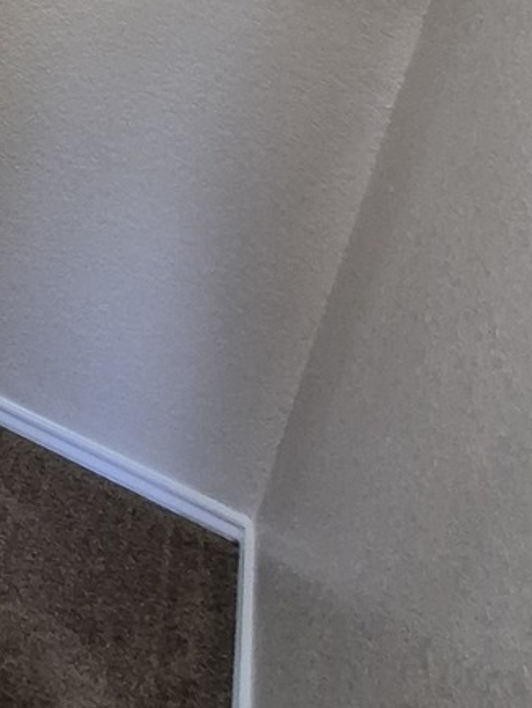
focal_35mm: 43
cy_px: -93
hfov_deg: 23.9
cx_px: -327
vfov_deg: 36.3
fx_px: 880
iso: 500
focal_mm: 1.74
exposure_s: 1/60
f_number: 2.2
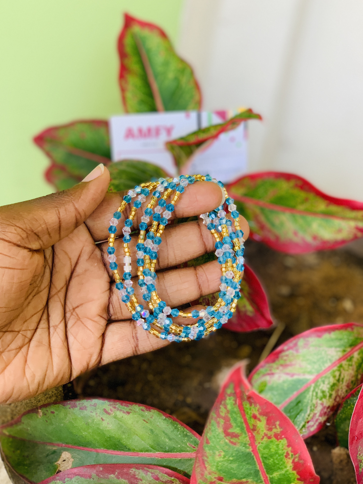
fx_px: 741
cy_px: 240
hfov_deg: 27.5
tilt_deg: -34.7
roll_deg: -11.3
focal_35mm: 53
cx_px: 178
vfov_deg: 36.2
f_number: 2.4
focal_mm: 6
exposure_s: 1/103
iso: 125
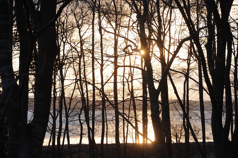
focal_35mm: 105
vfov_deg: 13.0
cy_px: 79
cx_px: 119
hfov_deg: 19.5
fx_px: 694
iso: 640
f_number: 10
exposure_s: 1/400
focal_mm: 105
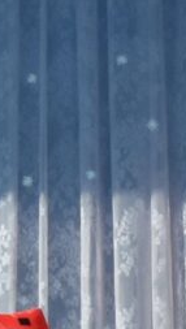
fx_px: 10815
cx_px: -185
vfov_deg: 1.7
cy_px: 941
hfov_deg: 1.0
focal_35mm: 1238
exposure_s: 1/2000
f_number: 8
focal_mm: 78
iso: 500
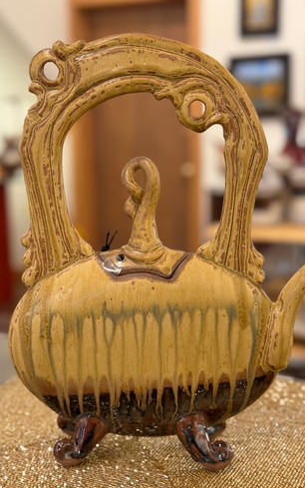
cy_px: 246
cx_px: 139
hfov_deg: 24.9
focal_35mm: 52
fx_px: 691
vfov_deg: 38.9
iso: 200
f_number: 1.78
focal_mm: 6.76
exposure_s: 1/60
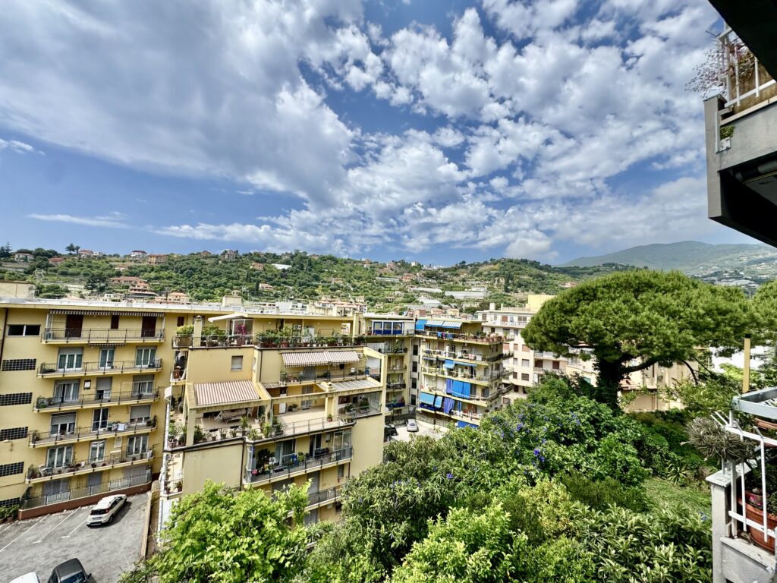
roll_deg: -2.7
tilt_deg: +3.3
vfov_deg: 85.7
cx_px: 388
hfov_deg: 102.1
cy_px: 292
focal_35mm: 14
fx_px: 314
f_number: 2.2
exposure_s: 1/2985
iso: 50
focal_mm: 2.22
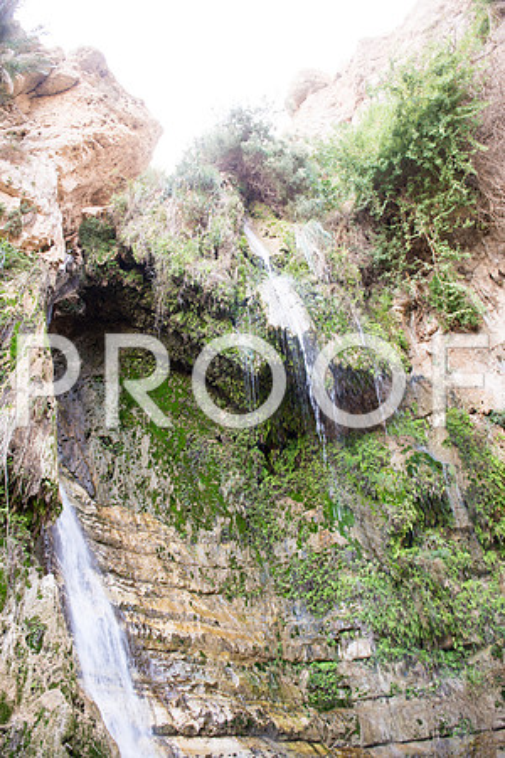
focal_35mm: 24
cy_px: 379
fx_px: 505
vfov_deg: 73.7
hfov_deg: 53.1
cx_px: 252
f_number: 2.8
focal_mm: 24
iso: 200
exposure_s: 1/50
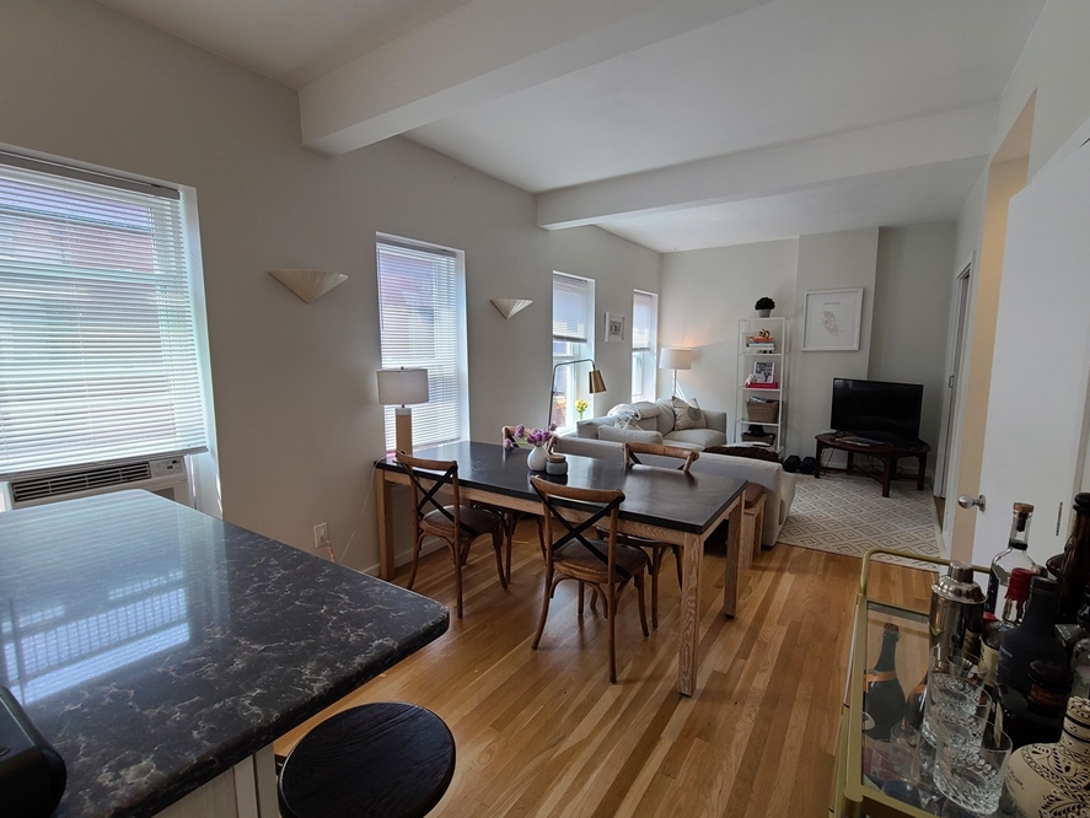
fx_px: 473
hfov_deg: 98.1
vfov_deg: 81.7
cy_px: 431
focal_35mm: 15
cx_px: 515
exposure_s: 1/120
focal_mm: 2.2
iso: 64
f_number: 2.2
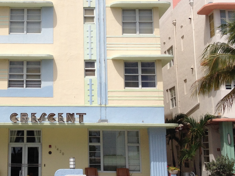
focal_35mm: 70
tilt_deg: +10.0
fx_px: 475
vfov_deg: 21.0
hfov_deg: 27.3
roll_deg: +0.2
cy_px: 64
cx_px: 53
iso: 50
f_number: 2.4
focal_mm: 4.28
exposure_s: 1/2404
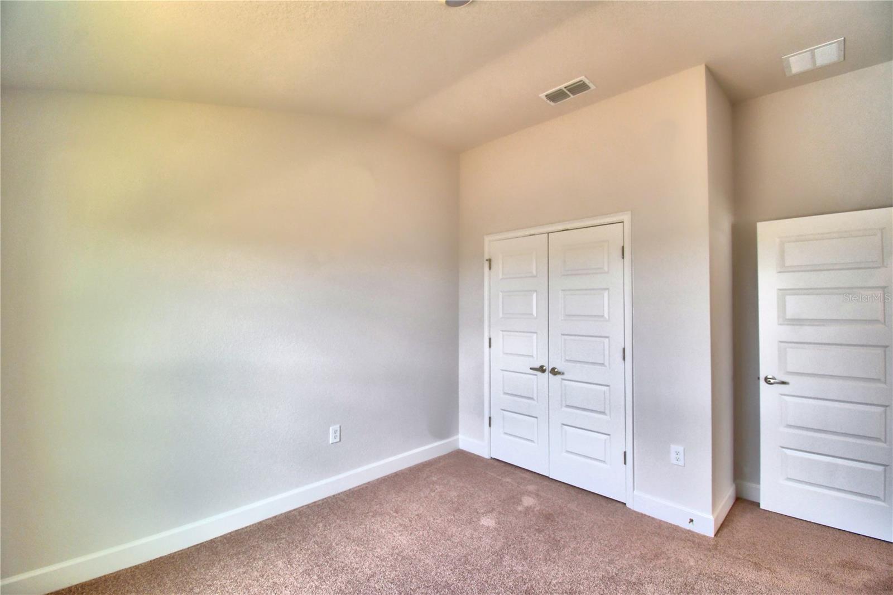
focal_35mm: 15
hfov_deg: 100.4
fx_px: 372
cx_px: 446
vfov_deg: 77.3
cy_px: 298
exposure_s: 1/125
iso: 400
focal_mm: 10
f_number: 4.5
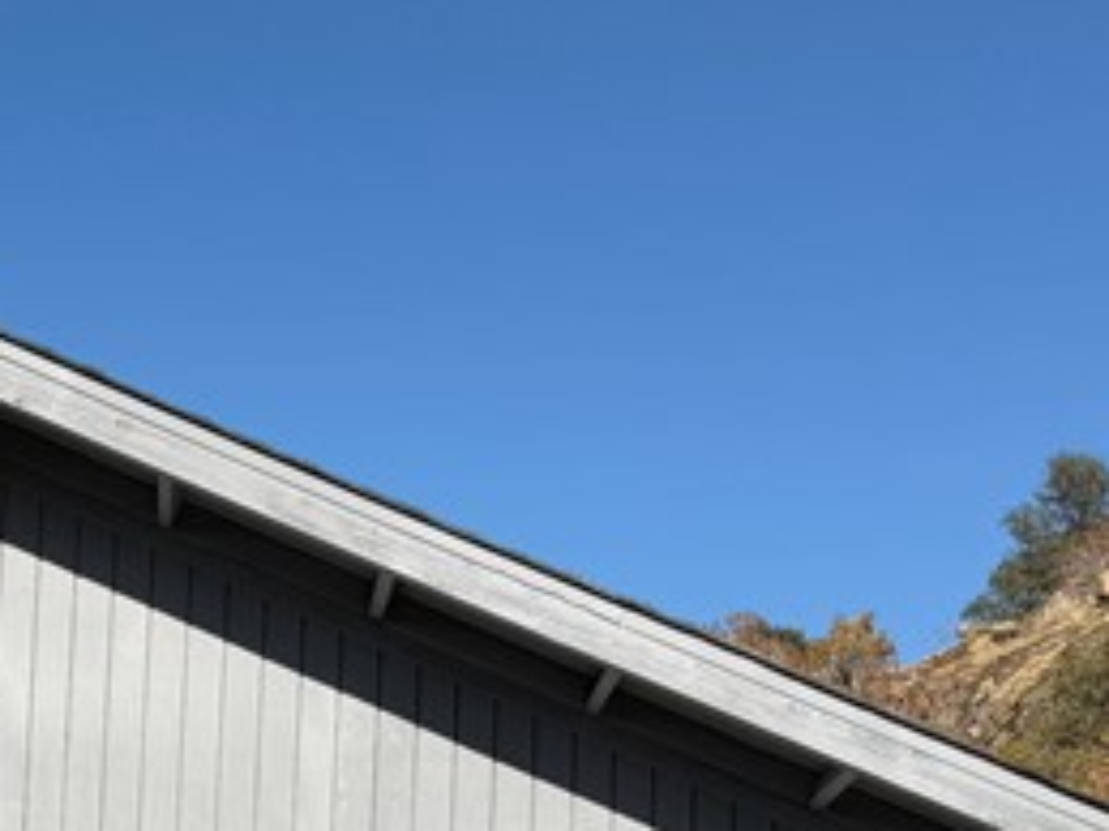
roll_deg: -3.0
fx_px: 3042
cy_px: 1075
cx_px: -120
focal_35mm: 95
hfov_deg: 19.7
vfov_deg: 14.9
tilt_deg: +6.2
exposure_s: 1/5319
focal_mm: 6.76
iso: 80
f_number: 1.78
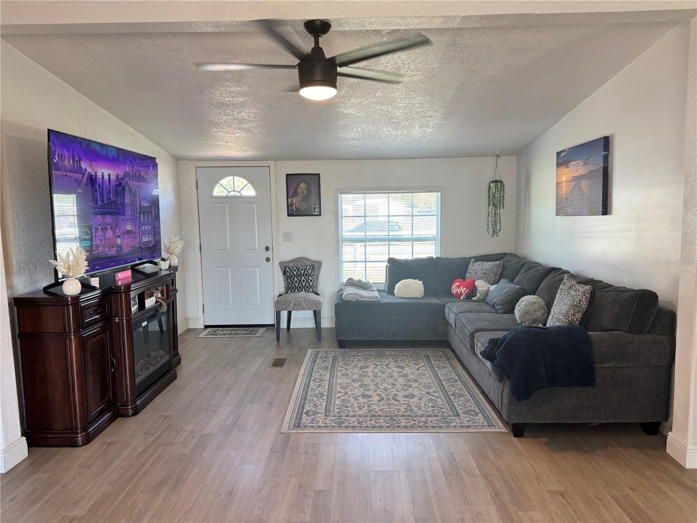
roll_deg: +0.7
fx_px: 483
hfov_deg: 71.6
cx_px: 348
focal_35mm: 24
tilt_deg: -6.0
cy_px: 262
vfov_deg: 56.8
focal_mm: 6.76
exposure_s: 1/120
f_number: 1.78
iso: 160
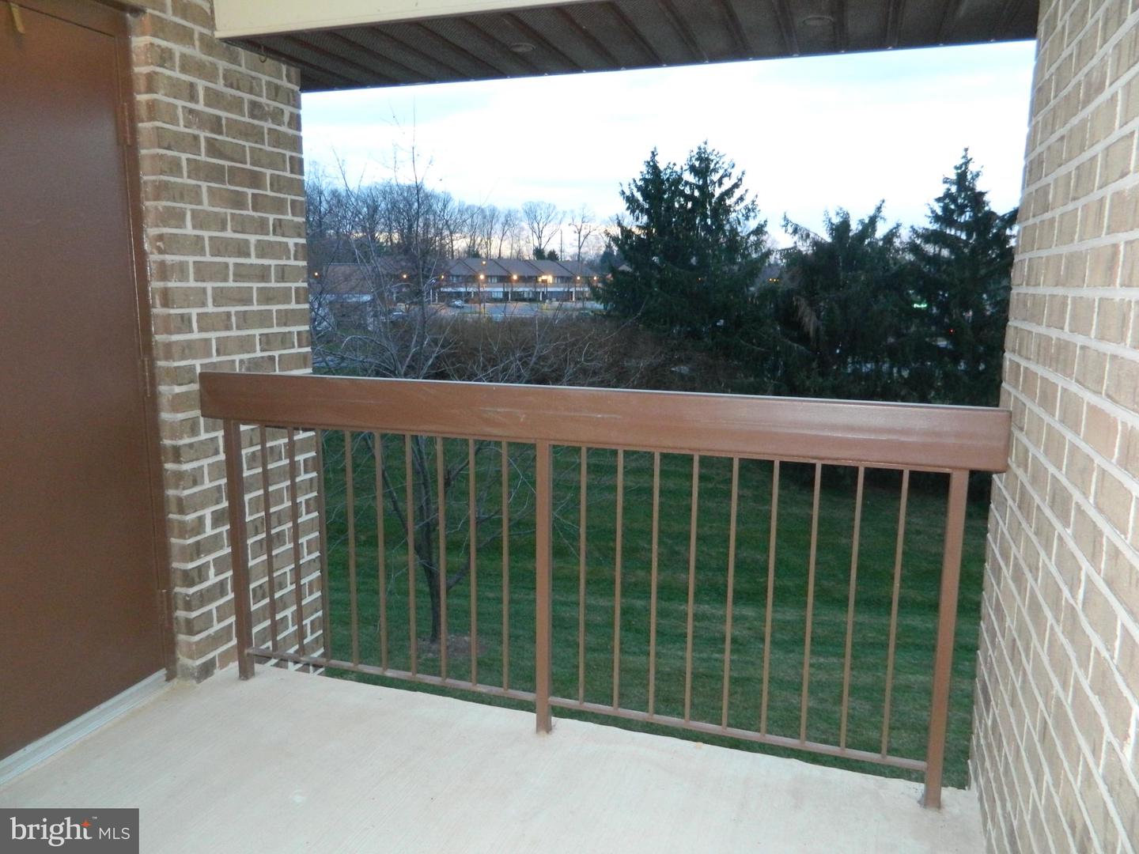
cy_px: 427
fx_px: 823
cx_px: 570
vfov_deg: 54.9
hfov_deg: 69.4
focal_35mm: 25
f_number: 3.1
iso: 320
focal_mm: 4.5
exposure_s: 1/30
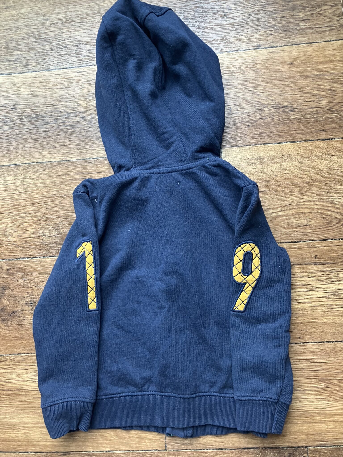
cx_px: 172
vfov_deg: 63.4
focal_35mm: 28
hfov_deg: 49.7
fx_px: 370
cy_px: 228
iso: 125
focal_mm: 3.99
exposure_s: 1/60
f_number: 1.8
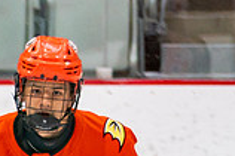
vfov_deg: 1.4
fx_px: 6501
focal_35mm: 997
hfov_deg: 2.1
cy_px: 423
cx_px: -124
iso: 640
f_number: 2.8
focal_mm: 130
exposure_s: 1/640
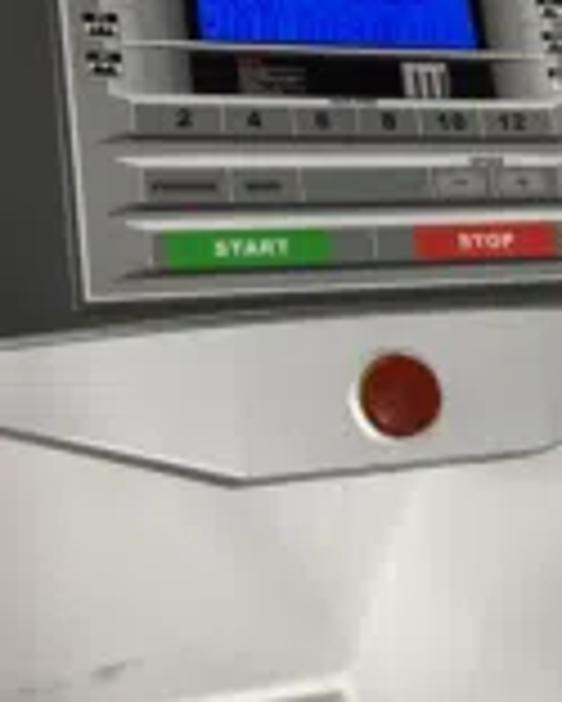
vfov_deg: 31.2
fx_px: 1246
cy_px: 238
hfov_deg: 25.3
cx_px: 369
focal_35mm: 60
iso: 125
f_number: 1.78
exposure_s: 1/50
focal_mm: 6.86
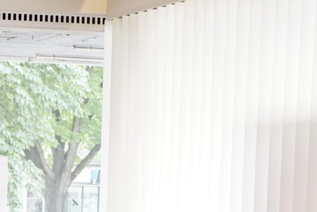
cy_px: 256
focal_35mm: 168
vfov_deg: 8.1
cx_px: -168
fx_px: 1480
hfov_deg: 11.7
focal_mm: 50
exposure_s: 1/100
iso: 800
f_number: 5
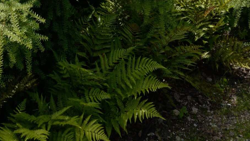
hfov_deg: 25.2
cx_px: 54
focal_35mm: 83
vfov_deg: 12.6
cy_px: -151
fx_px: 550
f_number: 16
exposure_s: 1/60
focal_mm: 28
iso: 200
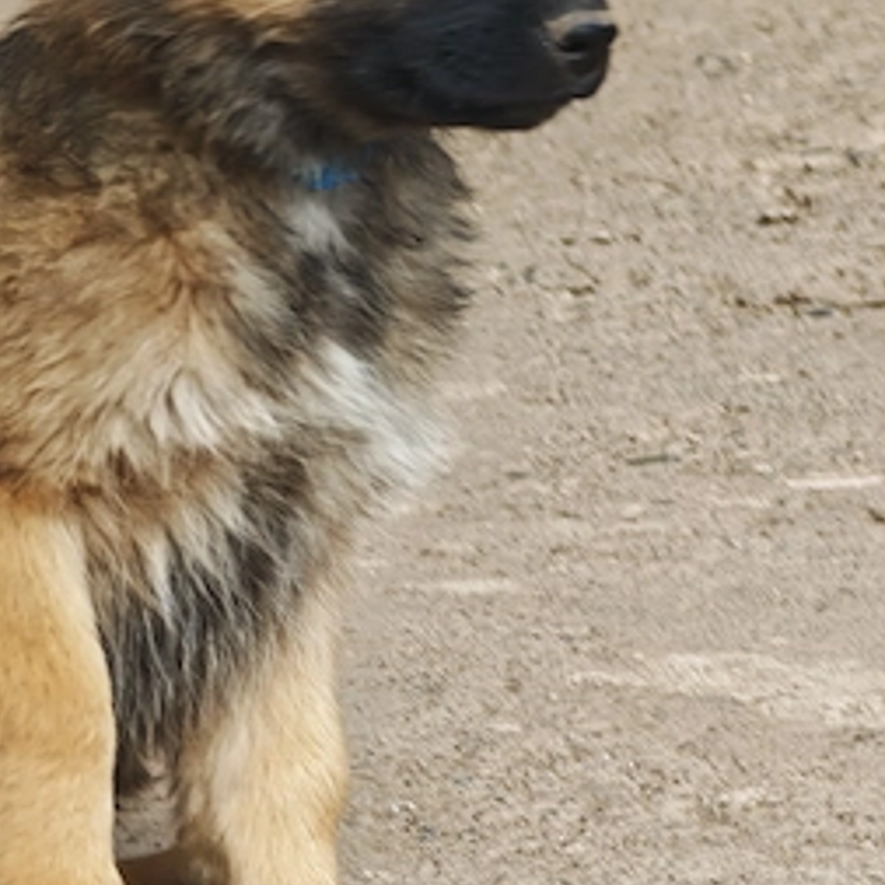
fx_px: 18078
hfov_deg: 2.8
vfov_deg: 2.8
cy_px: 276
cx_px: 504
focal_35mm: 625
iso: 64
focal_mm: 25.1
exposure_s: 1/100
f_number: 2.6
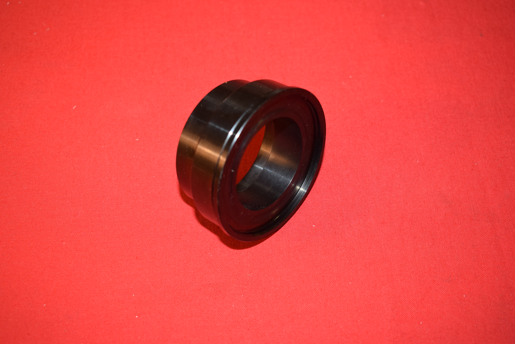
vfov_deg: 30.9
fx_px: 623
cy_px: 172
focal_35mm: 44
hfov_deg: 44.9
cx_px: 258
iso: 400
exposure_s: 1/30
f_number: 5.6
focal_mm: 29
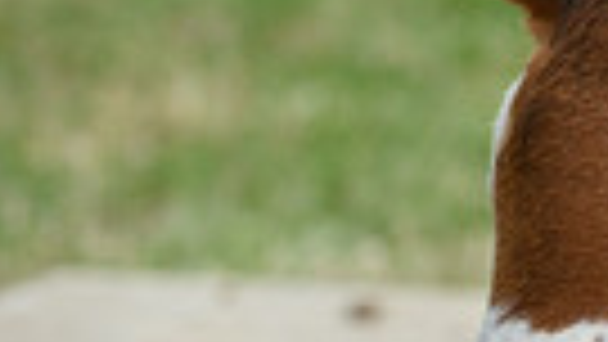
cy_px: 169
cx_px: 1117
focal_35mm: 785
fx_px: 12658
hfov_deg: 2.7
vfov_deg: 1.5
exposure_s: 1/1000
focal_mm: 175
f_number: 4.5
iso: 360
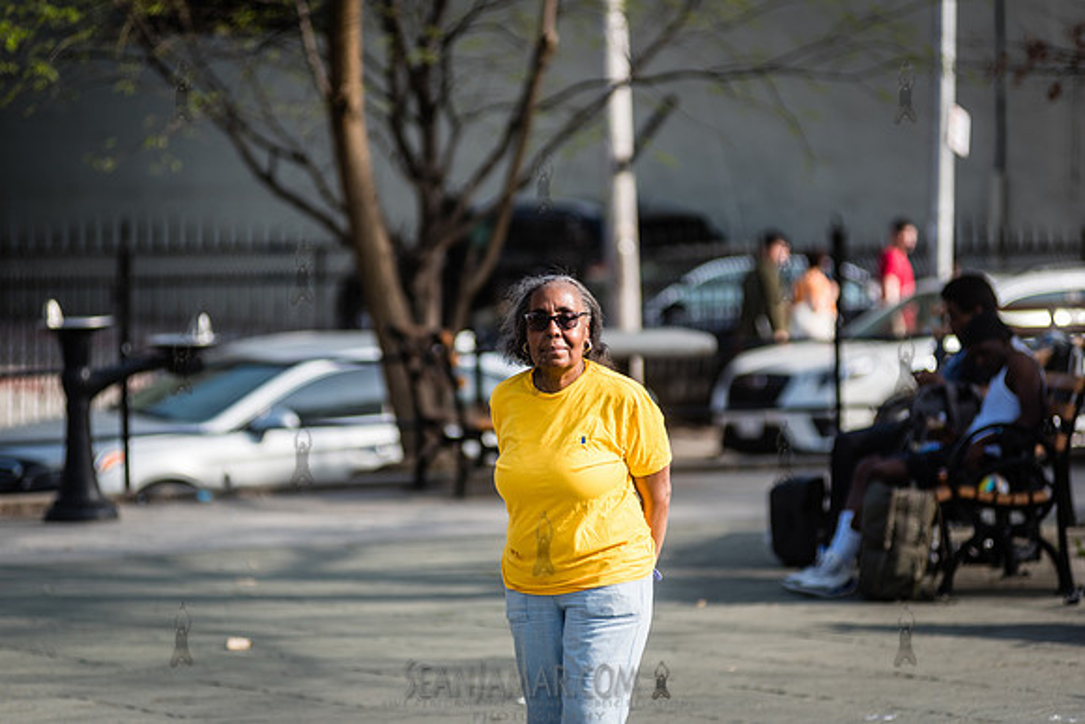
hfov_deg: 9.9
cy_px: 362
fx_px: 6271
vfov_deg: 6.6
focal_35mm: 208
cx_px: 530
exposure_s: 1/1600
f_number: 3.5
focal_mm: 200
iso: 200
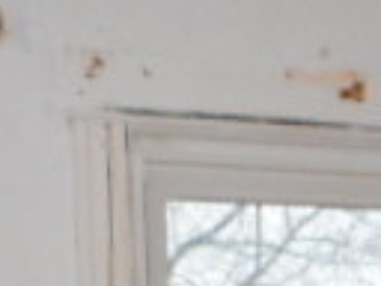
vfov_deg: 10.7
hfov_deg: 15.4
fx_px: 1376
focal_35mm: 125
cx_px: 405
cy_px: 602
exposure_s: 1/25
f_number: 3.7
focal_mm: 4.5
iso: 400
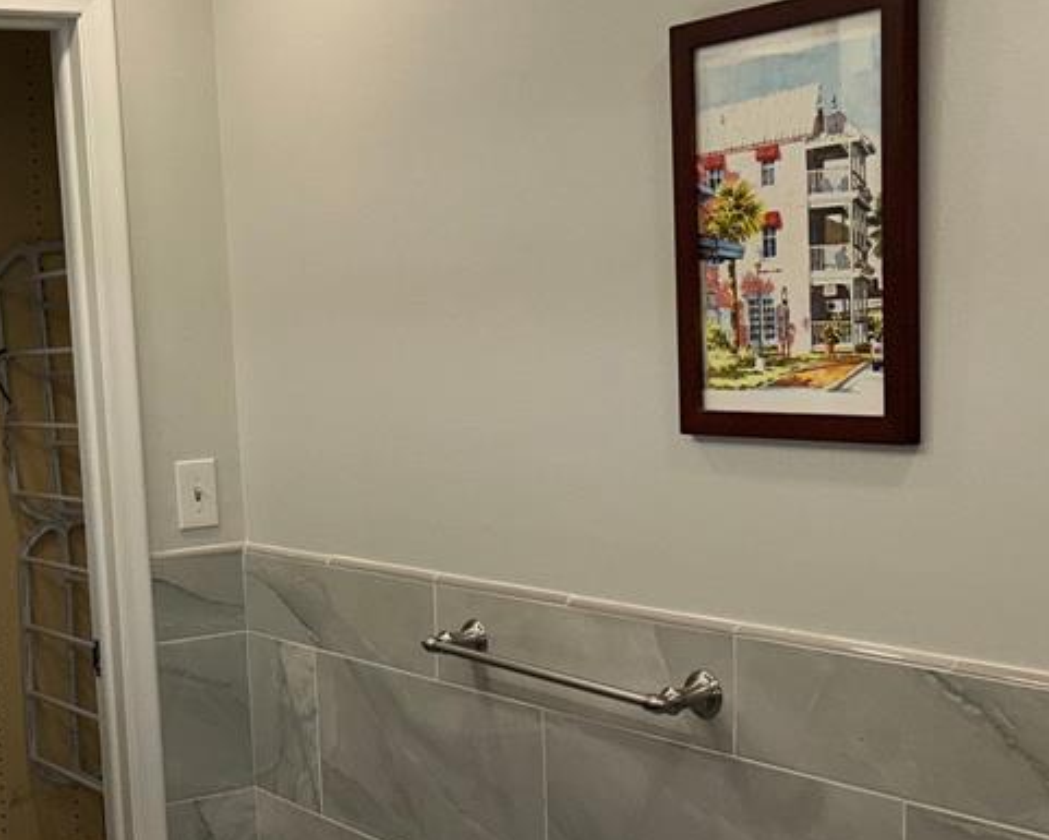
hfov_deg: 33.5
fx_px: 1677
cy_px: 554
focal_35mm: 54
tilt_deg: -7.6
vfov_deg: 27.9
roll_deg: +3.1
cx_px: 183
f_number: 1.5
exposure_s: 1/549
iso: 32
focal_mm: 5.7
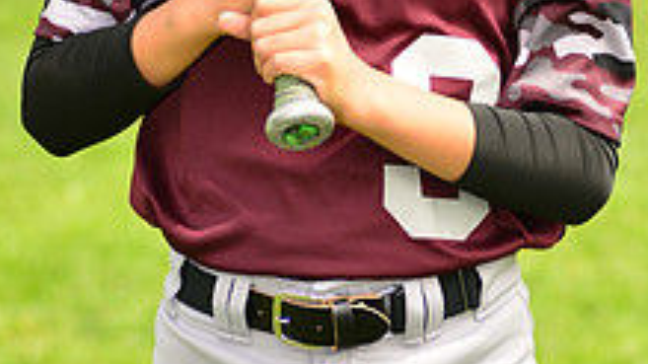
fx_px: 5531
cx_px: 374
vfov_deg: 3.7
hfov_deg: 6.7
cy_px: -240
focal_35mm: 322
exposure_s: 1/250
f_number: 5
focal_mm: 116
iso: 100
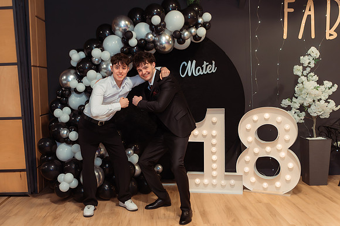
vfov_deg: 34.1
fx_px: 369
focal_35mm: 39
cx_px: 156
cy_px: 103
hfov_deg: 49.5
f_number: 3.2
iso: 3200
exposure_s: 1/125
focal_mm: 36
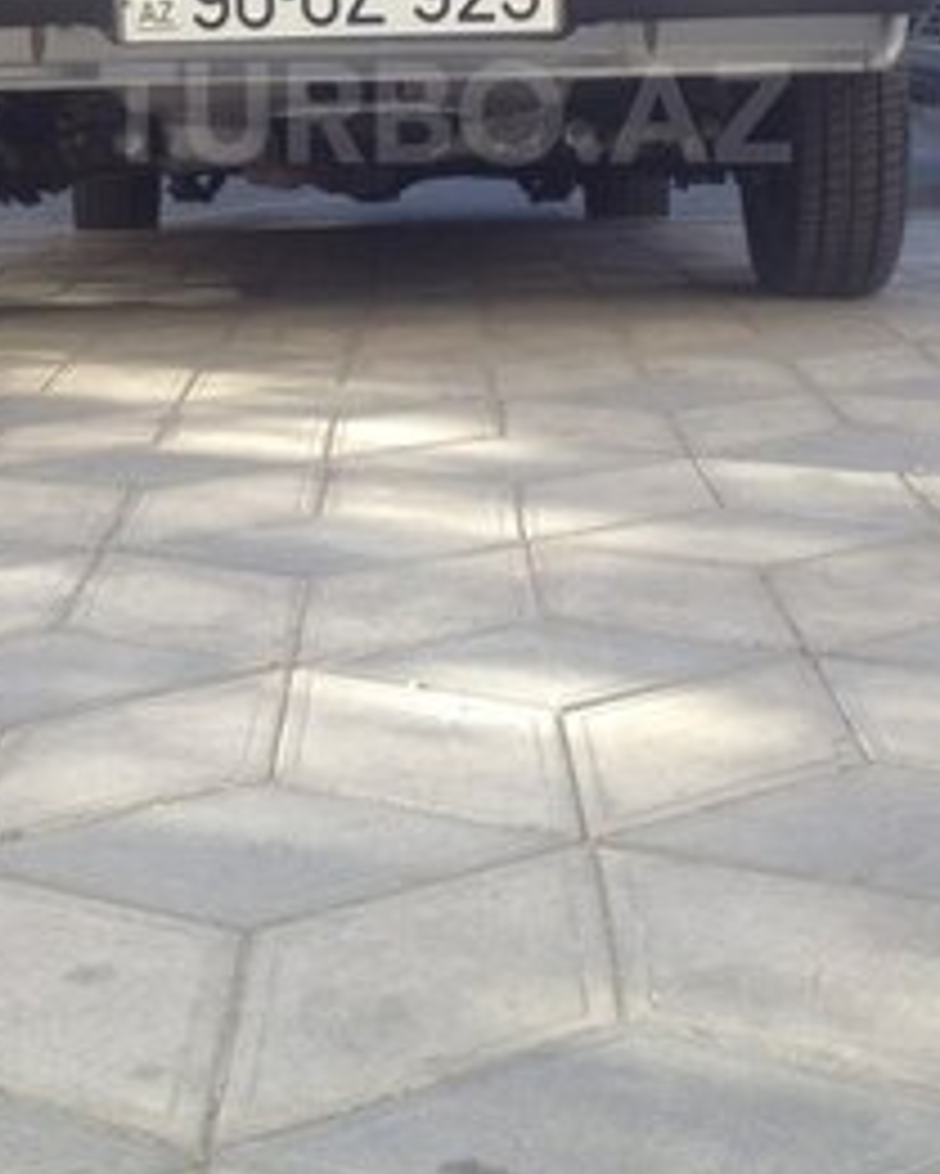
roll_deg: +1.0
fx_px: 2259
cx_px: 445
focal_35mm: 65
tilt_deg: -2.7
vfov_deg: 28.0
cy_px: 112
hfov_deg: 23.5
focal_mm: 4.28
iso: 50
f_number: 2.4
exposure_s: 1/122
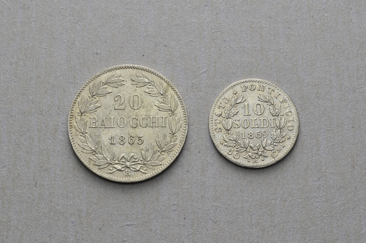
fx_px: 919
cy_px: 129
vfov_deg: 15.0
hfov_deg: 22.5
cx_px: 193
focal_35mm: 91
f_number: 14
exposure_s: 1/250
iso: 400
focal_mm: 55
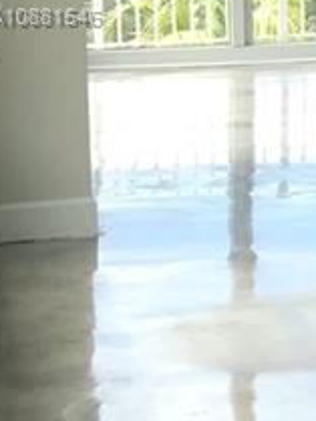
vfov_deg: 12.1
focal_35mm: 161
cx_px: 827
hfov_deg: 8.3
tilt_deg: -5.7
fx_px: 1958
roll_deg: -0.8
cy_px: 18
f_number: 1.8
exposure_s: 1/191
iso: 20
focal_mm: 3.99
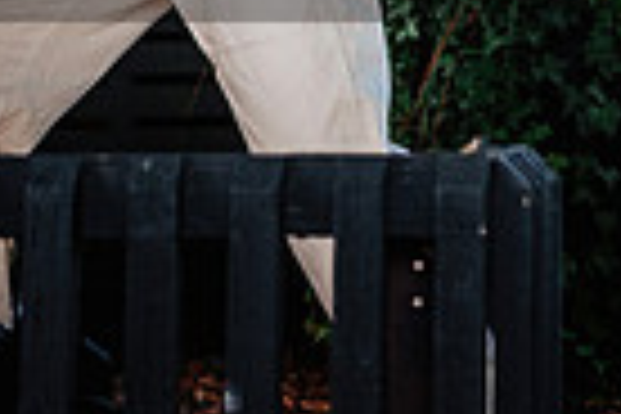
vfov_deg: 4.2
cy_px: -210
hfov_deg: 6.3
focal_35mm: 327
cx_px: 663
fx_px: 5640
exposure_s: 1/200
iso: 400
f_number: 2.8
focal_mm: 50
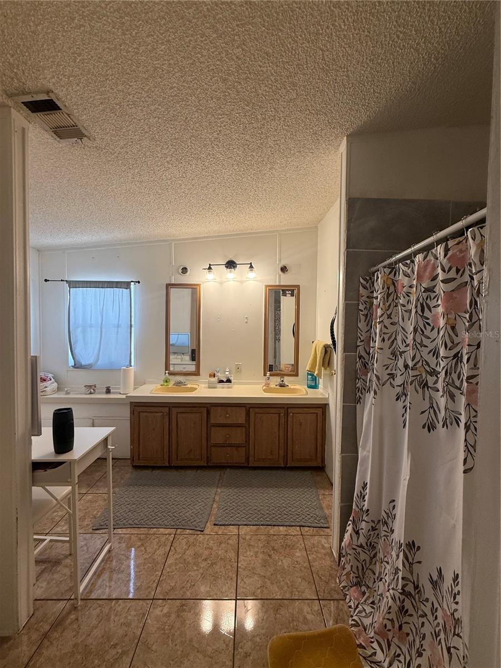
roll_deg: -0.5
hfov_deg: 85.7
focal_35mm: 14
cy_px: 334
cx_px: 250
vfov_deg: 102.1
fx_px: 270
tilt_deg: -2.6
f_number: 2.2
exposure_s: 1/120
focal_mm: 2.22
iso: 160
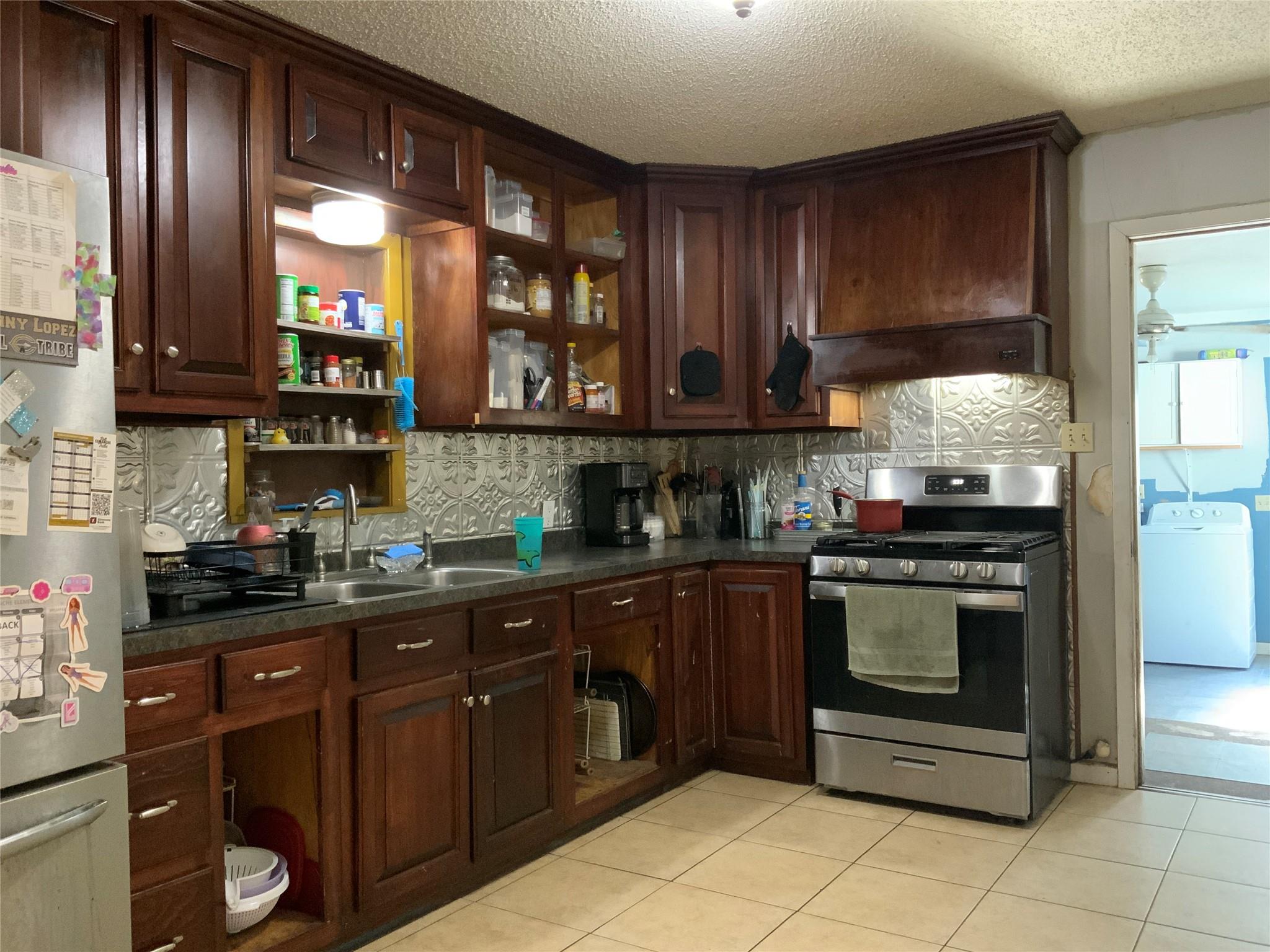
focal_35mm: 29
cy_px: 476
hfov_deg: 61.7
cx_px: 635
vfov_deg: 48.2
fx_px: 1064
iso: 400
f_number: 1.8
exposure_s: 1/30
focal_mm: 3
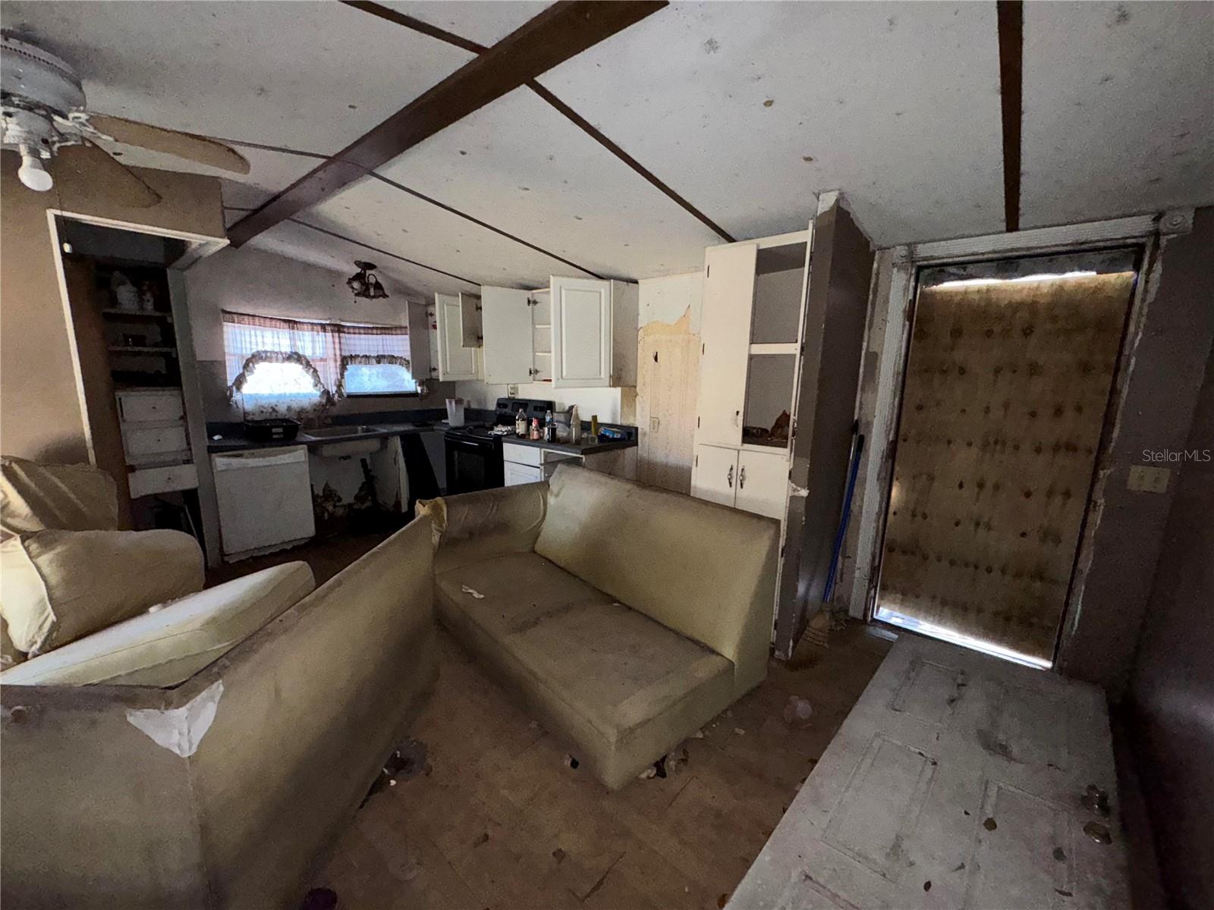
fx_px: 491
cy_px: 455
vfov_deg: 85.7
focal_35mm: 14
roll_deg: -1.4
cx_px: 607
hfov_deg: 102.1
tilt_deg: -10.5
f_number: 2.2
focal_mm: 2.22
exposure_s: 1/60
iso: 250
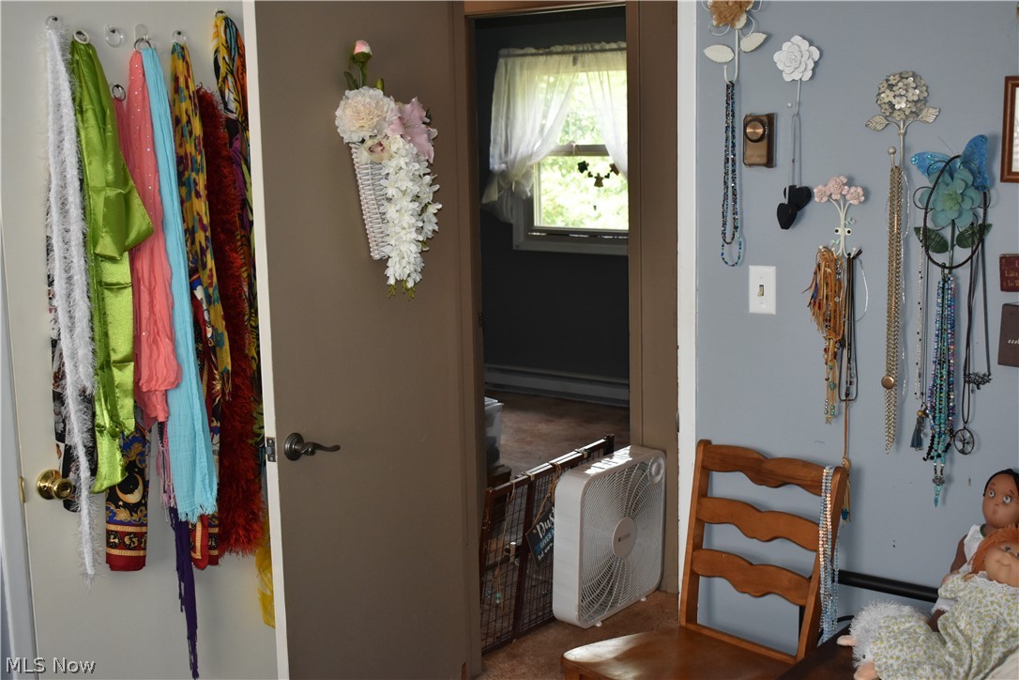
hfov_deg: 43.6
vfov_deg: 29.9
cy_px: 340
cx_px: 510
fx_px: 1274
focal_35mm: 45
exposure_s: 1/200
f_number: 4.2
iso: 1000
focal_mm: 30
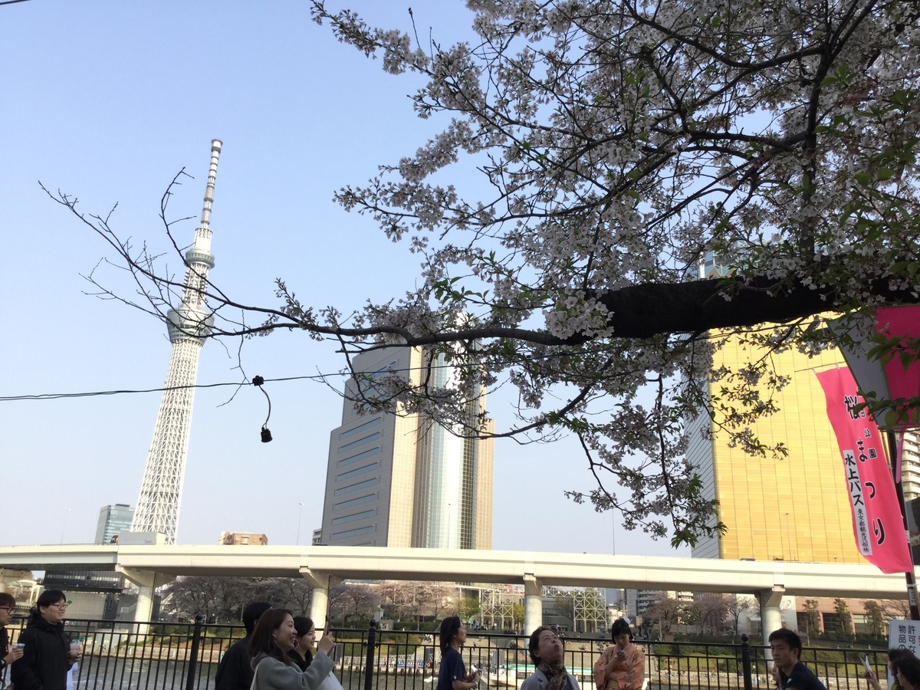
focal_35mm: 31
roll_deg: -2.0
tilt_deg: +18.3
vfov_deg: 45.4
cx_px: 460
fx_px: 824
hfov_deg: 58.4
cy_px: 345
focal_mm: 3.3
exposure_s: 1/452
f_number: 2.4
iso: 25
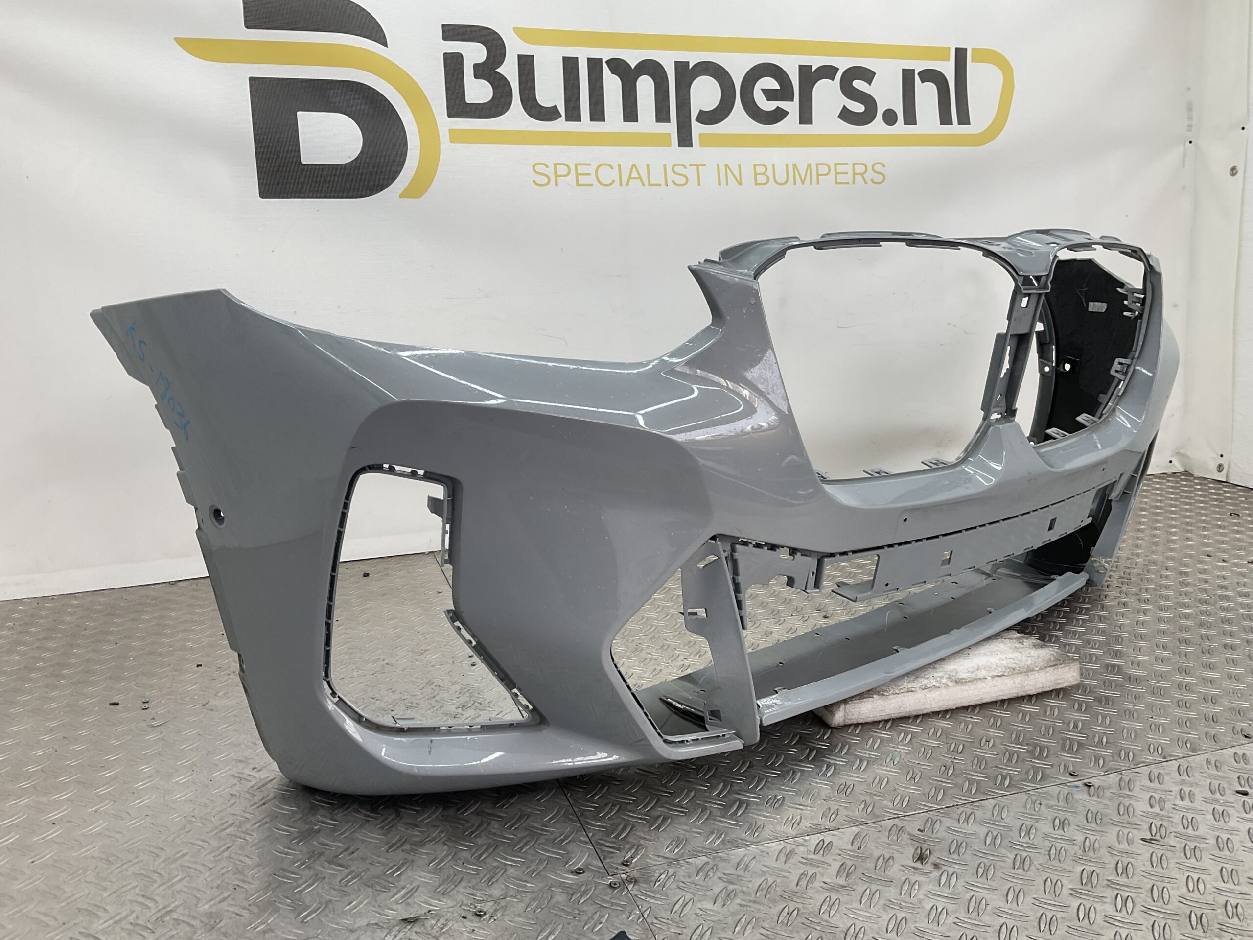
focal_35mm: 29
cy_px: 470
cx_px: 626
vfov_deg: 48.2
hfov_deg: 61.7
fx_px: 1050
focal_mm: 3
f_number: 1.8
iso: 20
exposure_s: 1/120
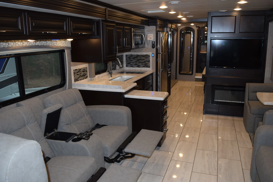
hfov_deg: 67.4
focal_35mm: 27
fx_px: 205
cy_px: 91
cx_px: 136
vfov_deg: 47.9
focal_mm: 18
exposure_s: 1/100
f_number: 5
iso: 800
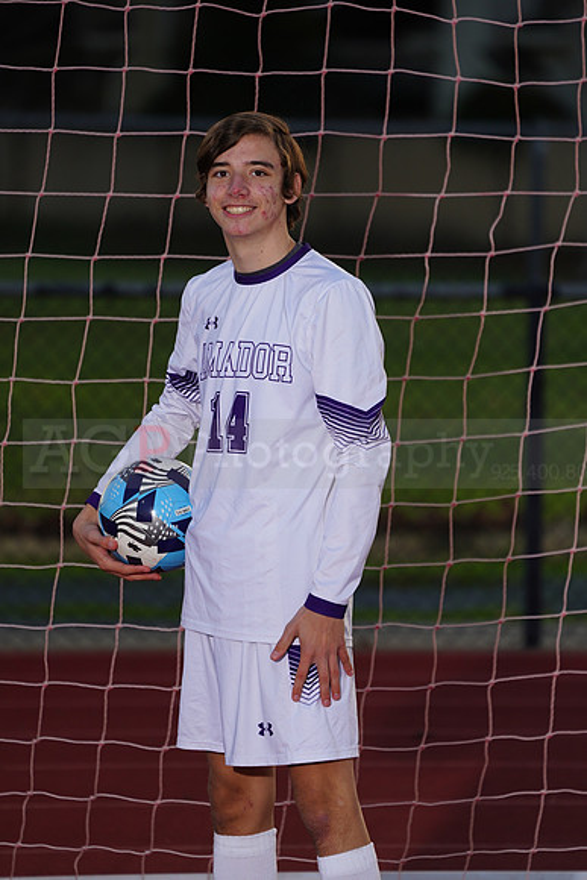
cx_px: 294
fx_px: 8066
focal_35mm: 330
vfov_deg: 6.2
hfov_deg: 4.2
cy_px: 440
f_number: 5.6
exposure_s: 1/250
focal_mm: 330
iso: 320
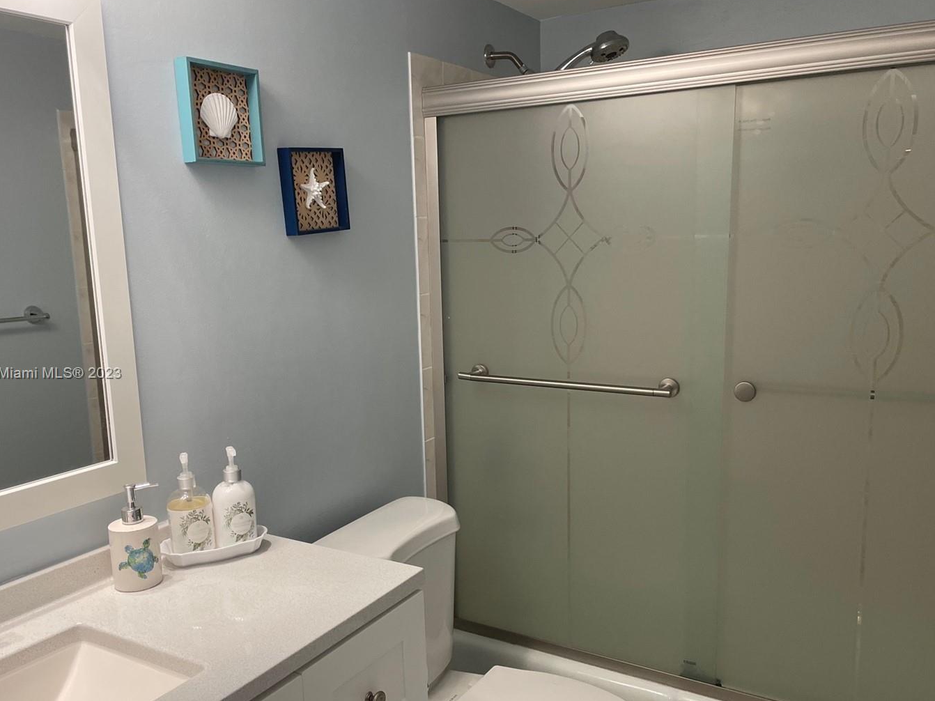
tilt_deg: -11.1
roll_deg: +1.9
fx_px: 837
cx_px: 456
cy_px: 374
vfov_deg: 45.4
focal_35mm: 31
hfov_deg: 58.4
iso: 100
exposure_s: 1/120
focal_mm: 4.2
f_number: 1.6
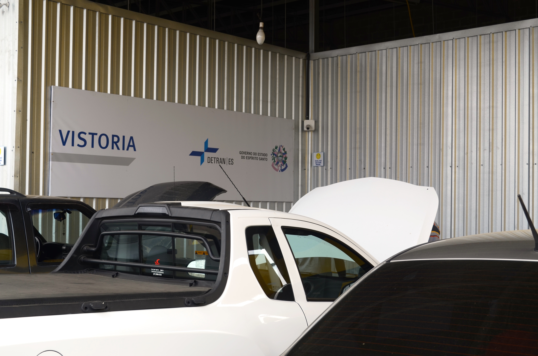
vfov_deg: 26.4
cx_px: 269
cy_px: 178
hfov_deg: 39.0
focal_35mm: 51
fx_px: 761
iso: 100
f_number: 7.1
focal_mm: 34
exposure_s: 1/200
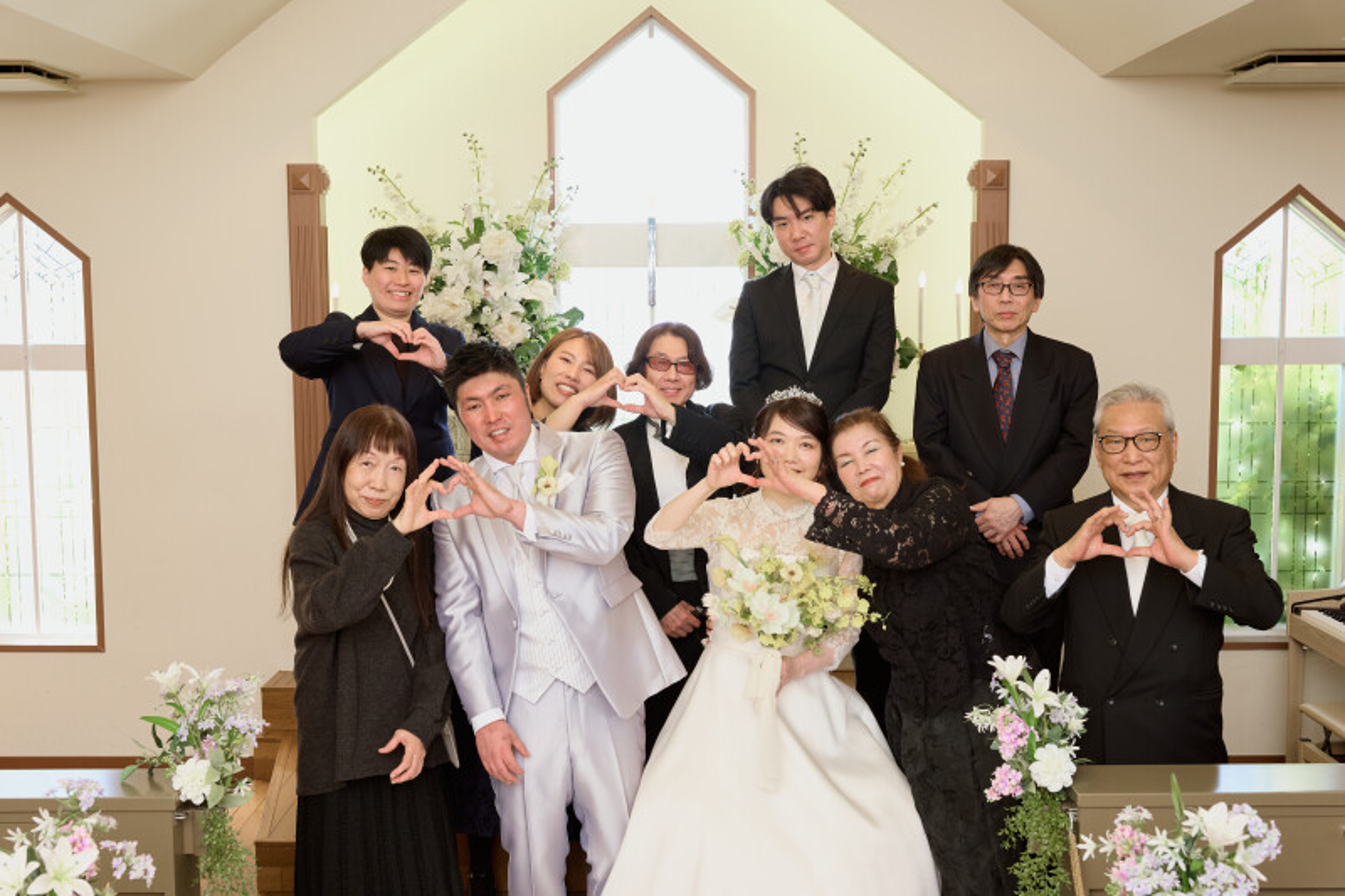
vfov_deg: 31.2
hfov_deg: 45.4
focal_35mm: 43
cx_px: 672
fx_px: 1606
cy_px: 448
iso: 1000
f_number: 6.3
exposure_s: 1/100
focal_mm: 43
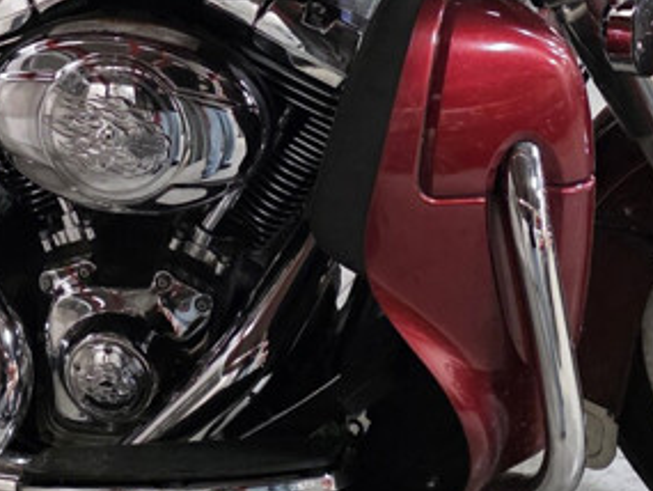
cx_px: 72
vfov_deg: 16.7
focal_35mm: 86
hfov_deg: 22.2
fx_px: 1623
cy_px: -46
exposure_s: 1/120
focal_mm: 6.3
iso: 2500
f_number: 1.7
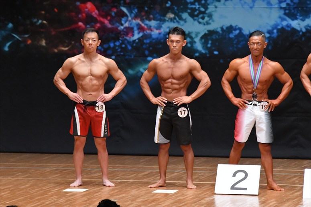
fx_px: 2461
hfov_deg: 7.2
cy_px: 104
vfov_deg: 4.8
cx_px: 156
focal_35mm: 285
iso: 6400
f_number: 5.6
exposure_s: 1/400
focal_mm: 190
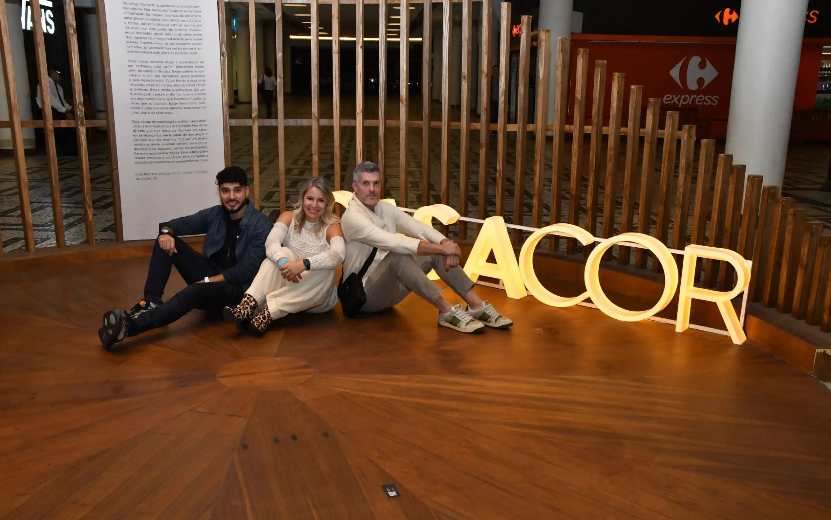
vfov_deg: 37.3
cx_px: 415
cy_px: 275
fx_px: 770
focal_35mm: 34
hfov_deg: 56.7
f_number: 11
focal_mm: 22
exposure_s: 1/60
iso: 2000
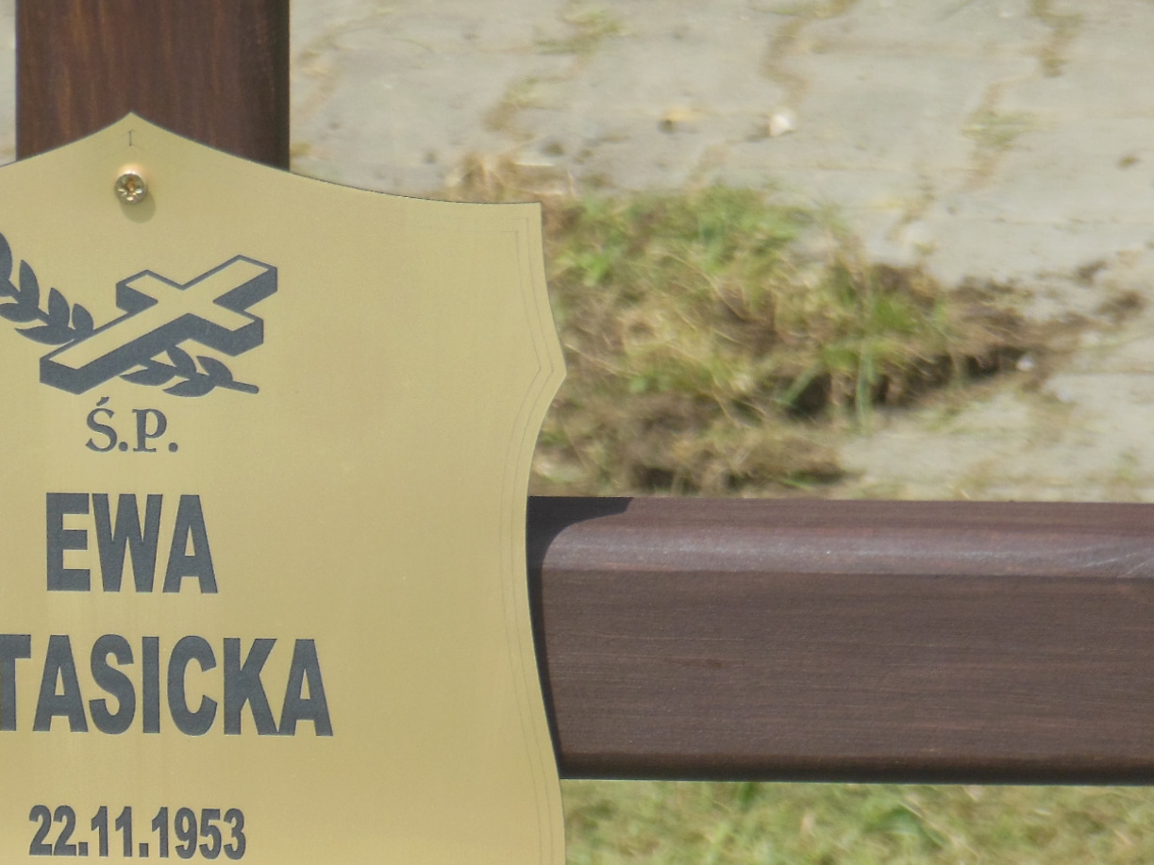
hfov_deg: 4.9
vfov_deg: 3.7
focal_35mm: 407
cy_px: 652
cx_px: 158
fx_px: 13567
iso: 125
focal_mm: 39.1
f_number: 5.7
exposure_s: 1/500
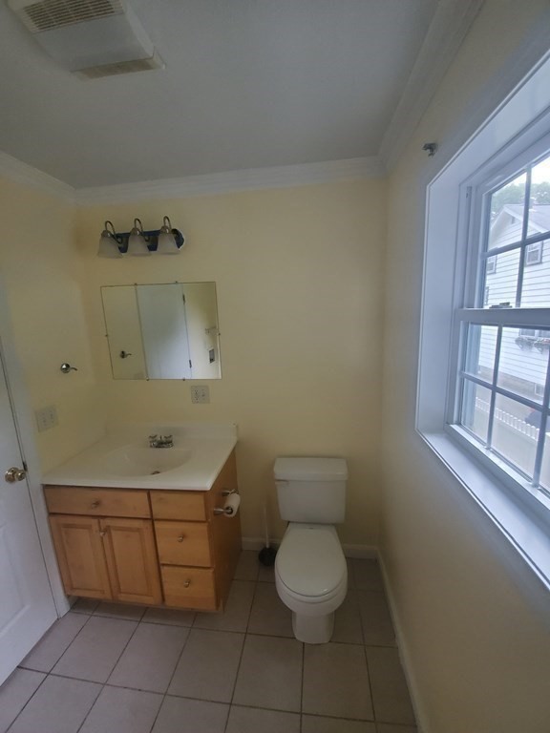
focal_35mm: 13
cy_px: 366
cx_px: 275
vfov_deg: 106.2
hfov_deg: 89.9
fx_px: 275
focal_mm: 1.8
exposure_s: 1/59
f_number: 2.2
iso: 400
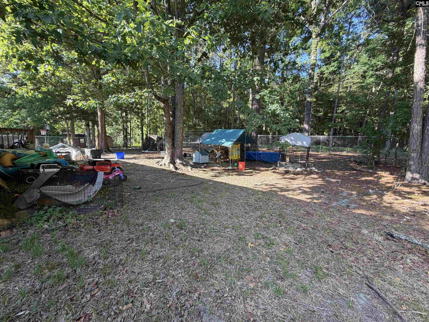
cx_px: 214
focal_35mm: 14
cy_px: 161
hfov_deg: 102.1
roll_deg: -1.3
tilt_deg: -6.3
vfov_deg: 85.7
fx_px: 174
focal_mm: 2.22
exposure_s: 1/121
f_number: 2.2
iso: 64
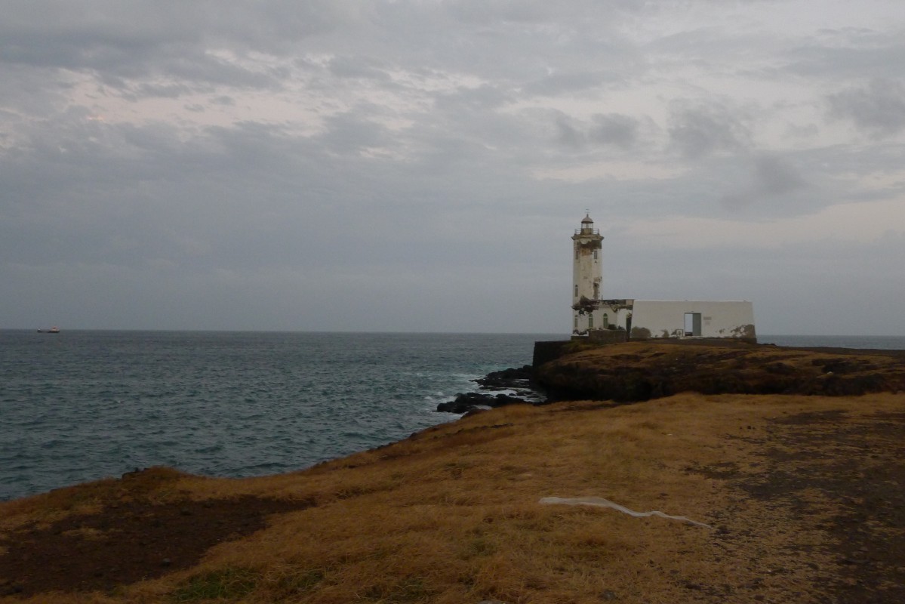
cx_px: 452
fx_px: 880
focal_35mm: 35
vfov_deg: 37.9
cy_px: 302
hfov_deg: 54.4
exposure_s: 1/60
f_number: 2.3
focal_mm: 7.5
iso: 400
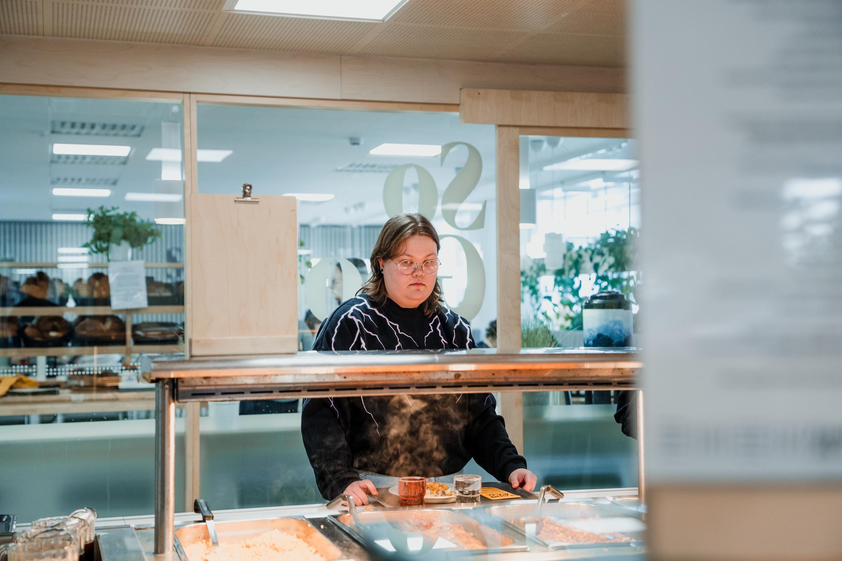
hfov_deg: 37.5
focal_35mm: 53
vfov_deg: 25.5
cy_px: 280
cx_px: 421
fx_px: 1240
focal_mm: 53
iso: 2000
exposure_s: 1/125
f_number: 3.2
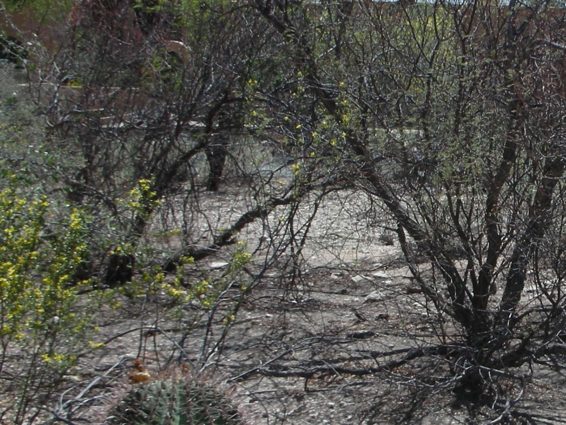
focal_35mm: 75
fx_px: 1226
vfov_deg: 19.6
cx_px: 522
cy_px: 210
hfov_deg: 25.1
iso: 50
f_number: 8.5
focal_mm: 5.8
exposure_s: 1/92.4
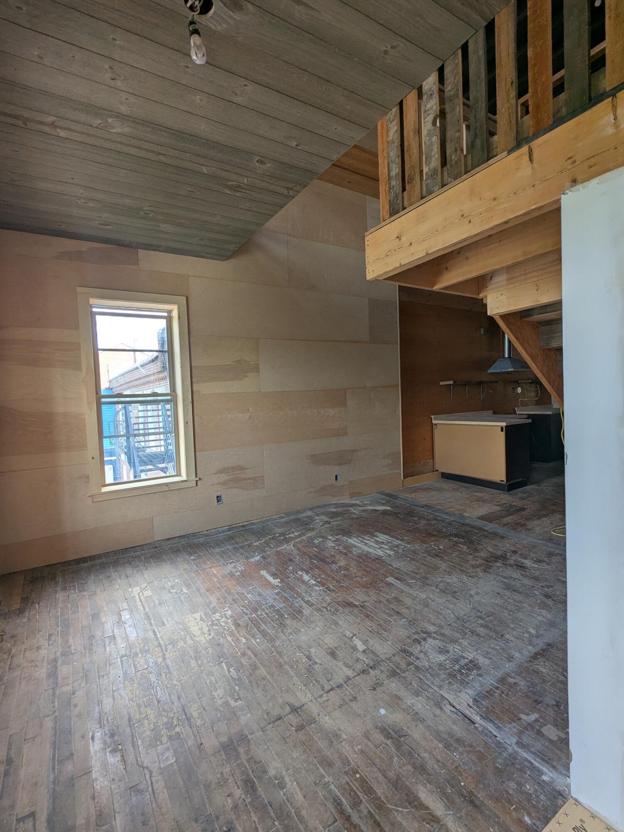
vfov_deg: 94.5
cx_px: 312
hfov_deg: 78.1
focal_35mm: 16
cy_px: 416
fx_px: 385
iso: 60
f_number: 2.2
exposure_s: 1/113
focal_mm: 2.35
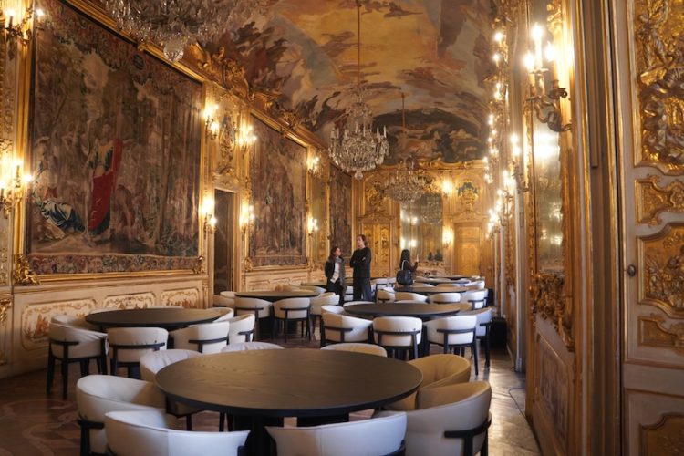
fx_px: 532
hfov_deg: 65.5
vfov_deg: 46.4
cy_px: 228
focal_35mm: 28
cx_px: 342
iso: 4000
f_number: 4
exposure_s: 1/160
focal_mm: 28
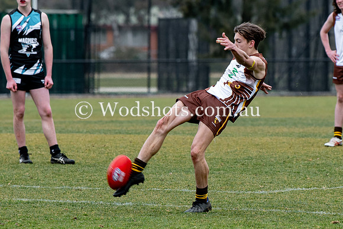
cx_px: 199
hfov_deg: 3.4
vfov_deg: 2.3
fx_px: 5799
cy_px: 121
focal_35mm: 609
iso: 360
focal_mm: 200
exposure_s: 1/800
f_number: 4
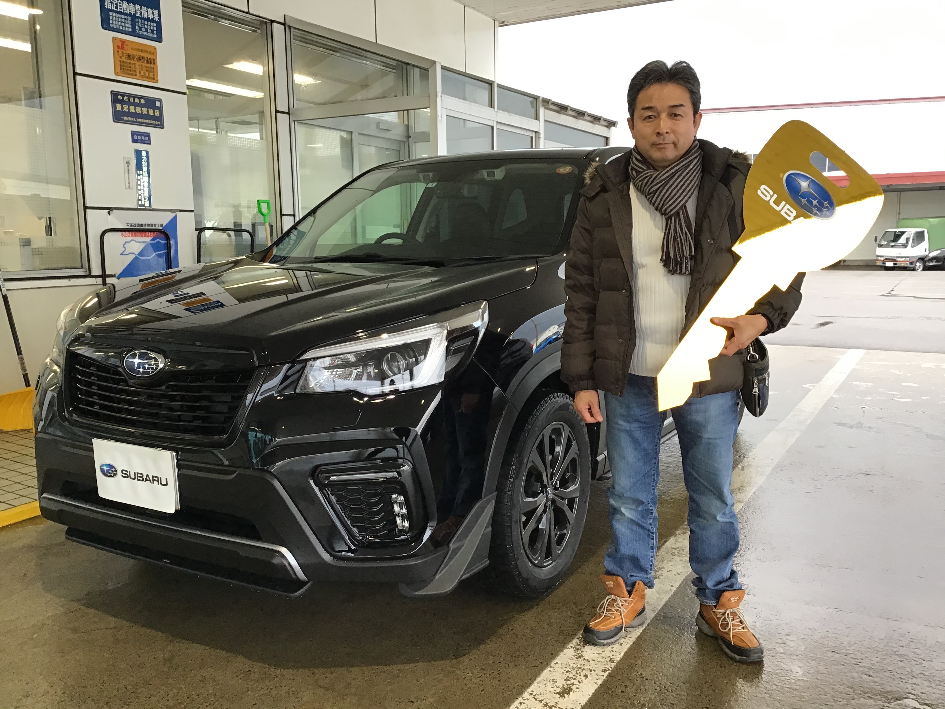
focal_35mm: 31
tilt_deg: -6.7
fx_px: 846
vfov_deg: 45.4
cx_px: 472
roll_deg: +0.5
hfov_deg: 58.4
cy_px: 354
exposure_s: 1/30
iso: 32
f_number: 2.4
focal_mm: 3.3
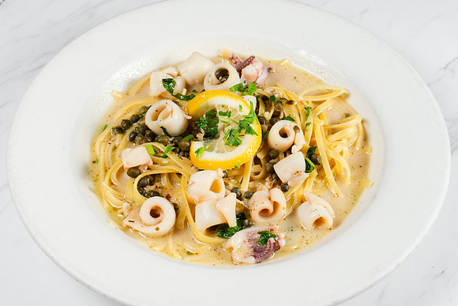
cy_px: 144
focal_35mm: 61
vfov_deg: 22.3
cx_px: 213
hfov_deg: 32.9
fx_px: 775
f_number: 10
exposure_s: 1/250
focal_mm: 50
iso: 200
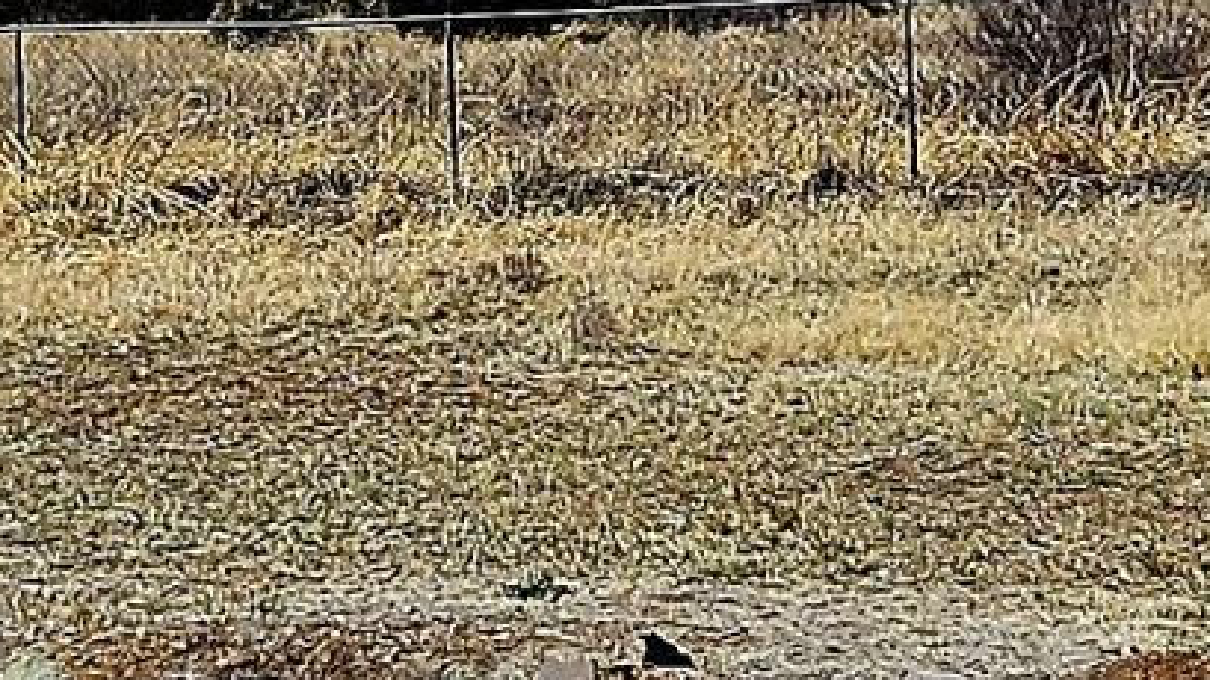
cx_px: 385
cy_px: -106
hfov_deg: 20.5
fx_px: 3337
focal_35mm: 104
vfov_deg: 11.4
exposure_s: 1/5000
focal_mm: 1.74
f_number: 2.2
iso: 32
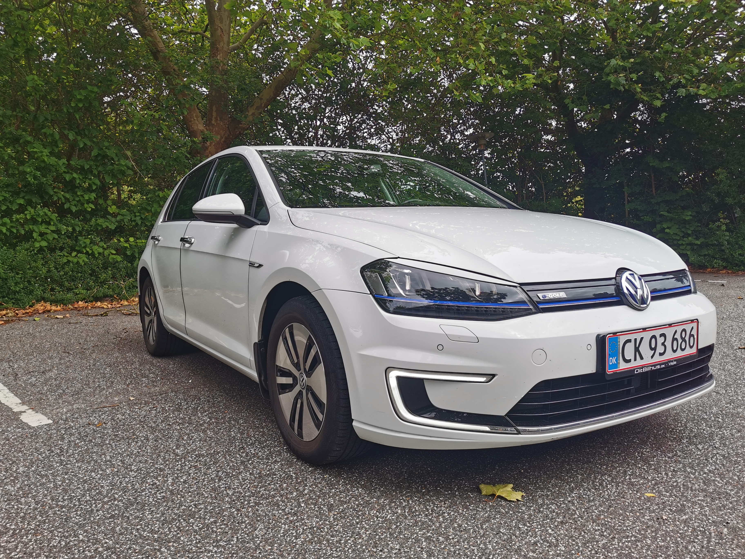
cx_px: 372
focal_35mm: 27
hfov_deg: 65.3
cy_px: 280
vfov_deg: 51.4
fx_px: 581
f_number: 1.6
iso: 50
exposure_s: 1/1832
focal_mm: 5.56
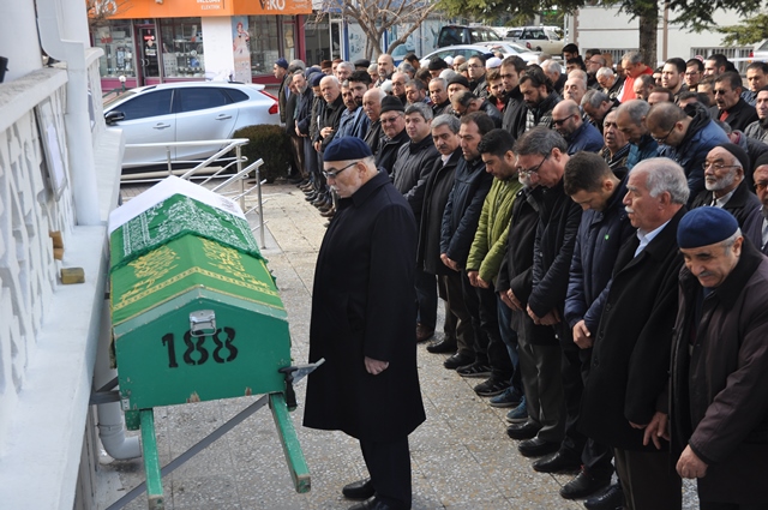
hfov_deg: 42.4
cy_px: 255
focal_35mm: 46
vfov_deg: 28.9
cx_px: 384
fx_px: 991
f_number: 5.6
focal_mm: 31
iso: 250
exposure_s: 1/125
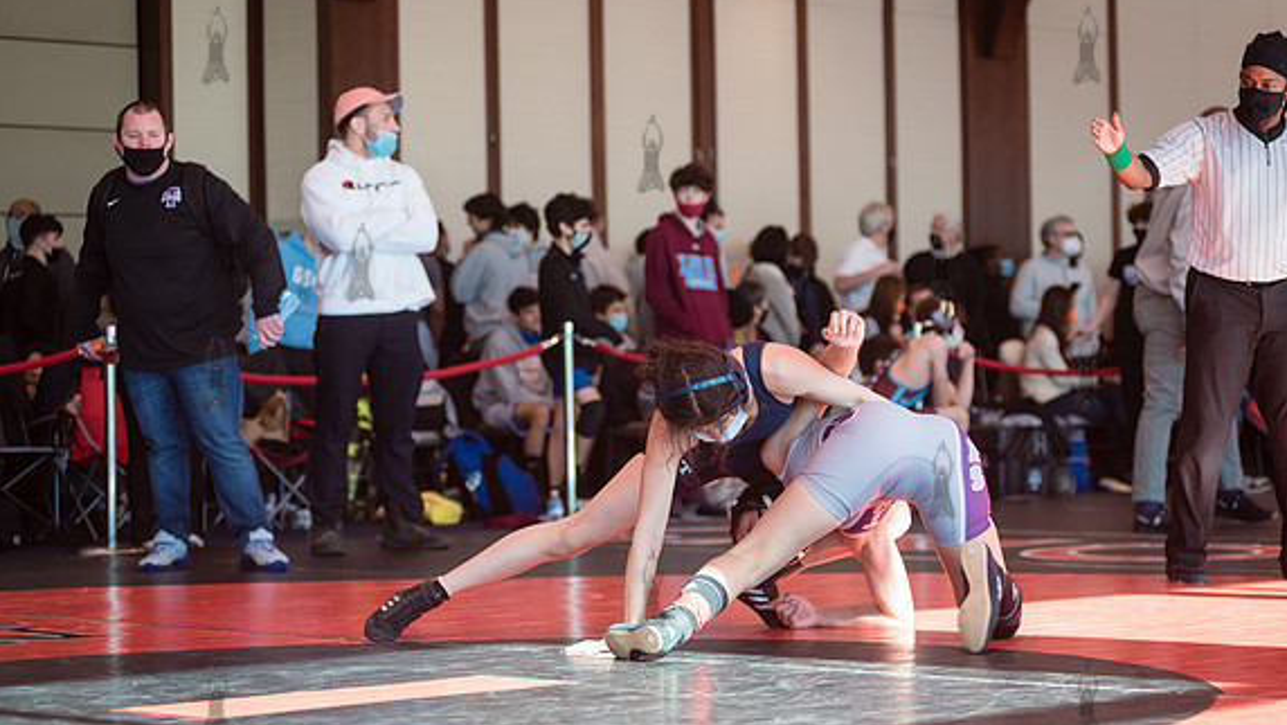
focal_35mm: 85
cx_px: 650
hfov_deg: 25.0
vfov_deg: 14.2
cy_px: 370
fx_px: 2901
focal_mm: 80
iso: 400
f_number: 3.5
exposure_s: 1/400
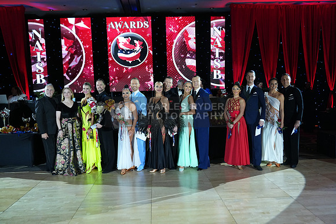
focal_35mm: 29
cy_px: 112
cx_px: 168
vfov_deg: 45.0
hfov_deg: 63.6
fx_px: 271
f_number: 4
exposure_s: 1/400
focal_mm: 29
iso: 2500
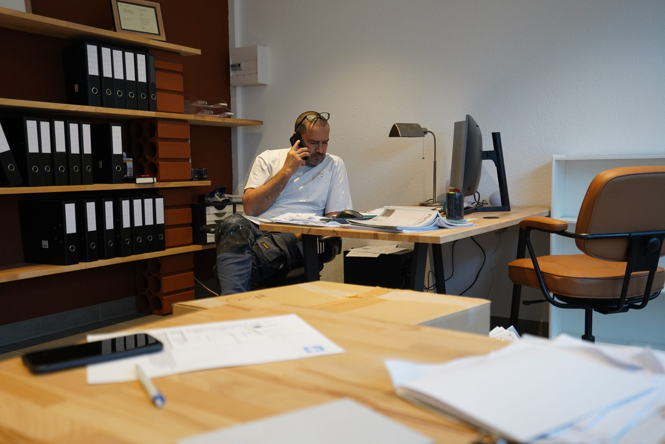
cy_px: 222
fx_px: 647
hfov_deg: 54.4
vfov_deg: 37.9
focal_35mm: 35
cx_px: 332
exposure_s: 1/160
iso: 2500
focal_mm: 35
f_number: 4
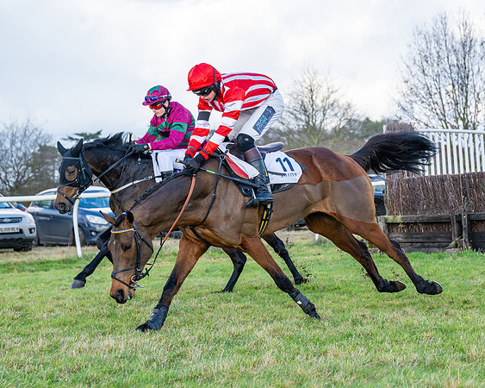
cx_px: 342
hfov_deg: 18.5
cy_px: 162
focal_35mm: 103
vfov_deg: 14.9
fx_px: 1480
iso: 500
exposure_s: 1/2000
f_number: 4
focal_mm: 70
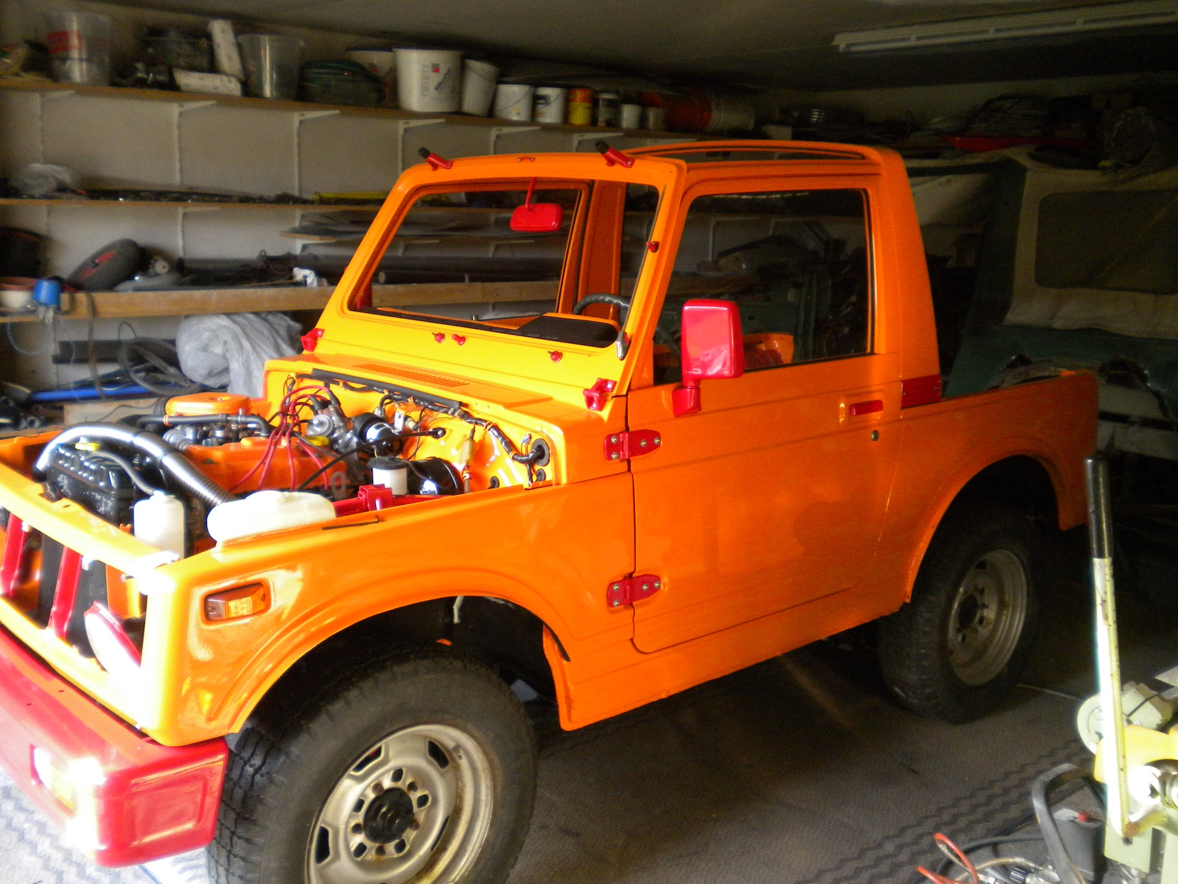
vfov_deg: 40.7
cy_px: 442
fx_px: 1191
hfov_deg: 52.6
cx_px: 589
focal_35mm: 35
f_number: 3.1
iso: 350
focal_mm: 6.3
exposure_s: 1/52.5
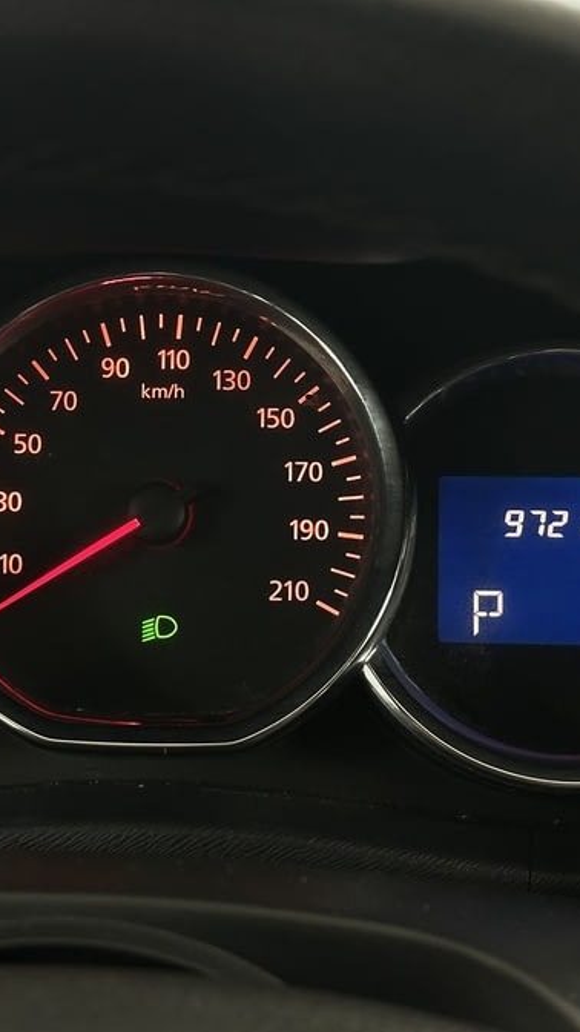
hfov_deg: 17.2
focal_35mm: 70
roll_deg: -0.4
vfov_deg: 30.2
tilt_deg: -24.4
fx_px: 1914
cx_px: 187
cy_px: 517
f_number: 1.78
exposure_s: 1/50
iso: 250
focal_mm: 6.86
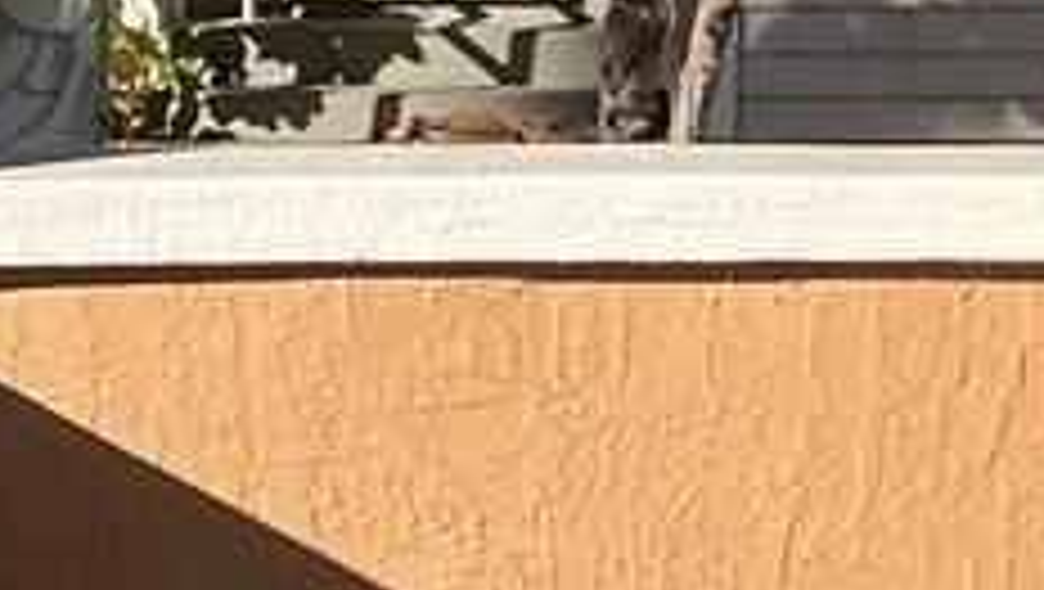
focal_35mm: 195
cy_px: -162
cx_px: 666
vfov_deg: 6.2
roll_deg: -0.9
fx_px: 5403
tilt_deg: -1.4
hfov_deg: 11.0
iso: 50
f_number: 1.6
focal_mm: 5.1
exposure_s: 1/2309
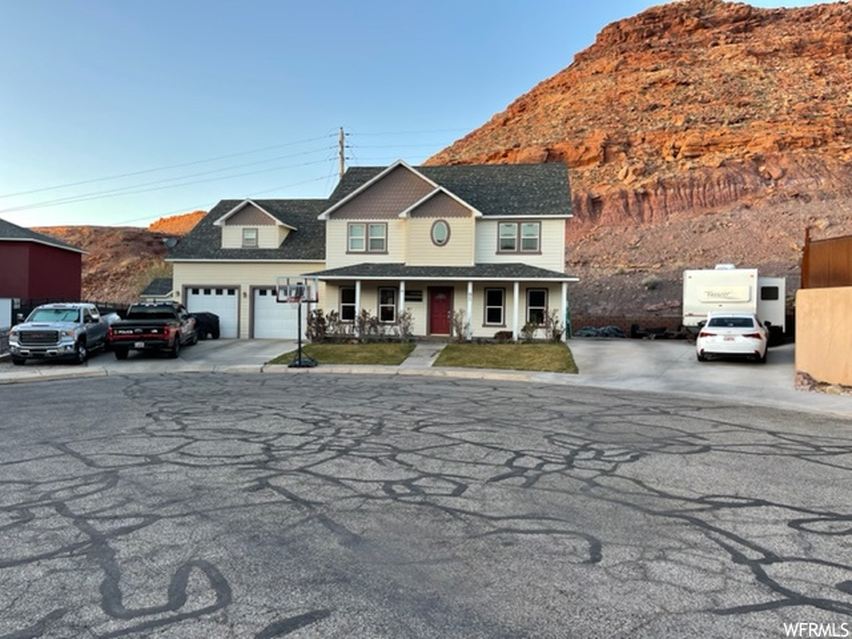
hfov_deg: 67.3
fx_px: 640
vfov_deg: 53.1
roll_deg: -1.4
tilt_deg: -2.3
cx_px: 426
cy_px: 320
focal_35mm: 26
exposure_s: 1/294
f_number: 1.6
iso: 32
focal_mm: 5.1
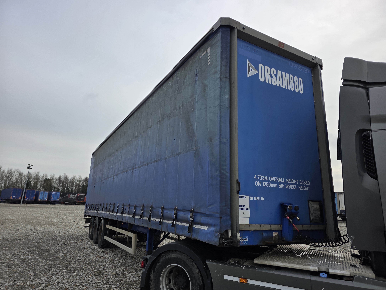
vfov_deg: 58.9
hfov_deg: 73.9
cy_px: 145
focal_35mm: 23
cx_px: 193
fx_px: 256
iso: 80
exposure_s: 1/4237
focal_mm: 6.3
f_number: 1.7
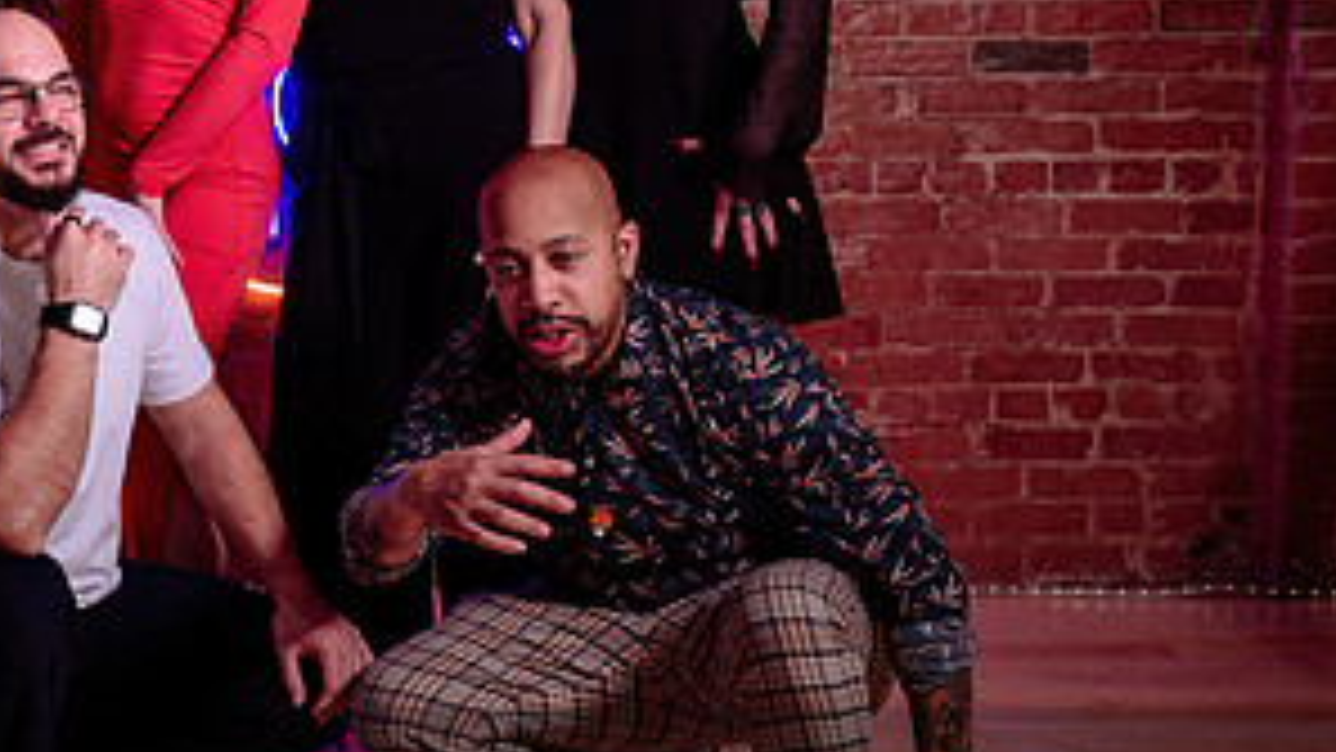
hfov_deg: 24.7
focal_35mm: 83
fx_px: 2940
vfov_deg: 14.5
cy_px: 154
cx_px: 85
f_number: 4
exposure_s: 1/100
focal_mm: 34
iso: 500
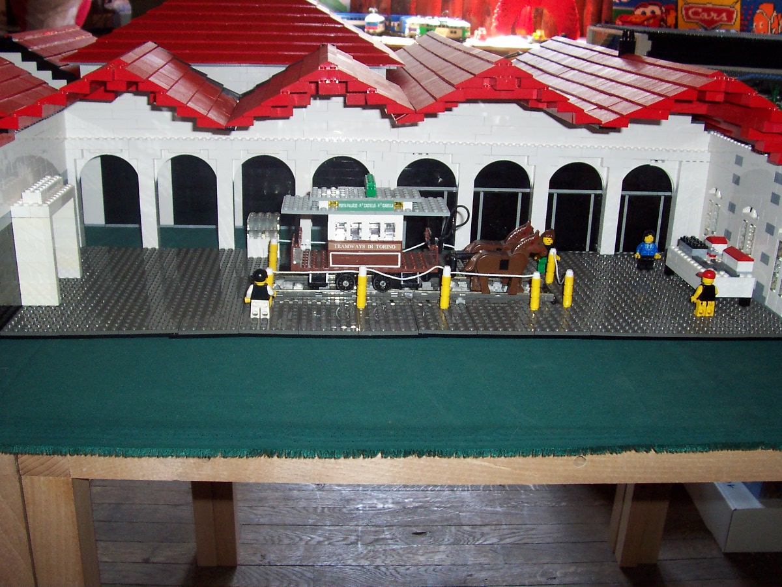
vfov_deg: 38.7
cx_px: 391
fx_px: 836
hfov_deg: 50.1
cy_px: 294
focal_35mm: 37
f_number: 2.8
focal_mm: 5.6
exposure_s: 1/60
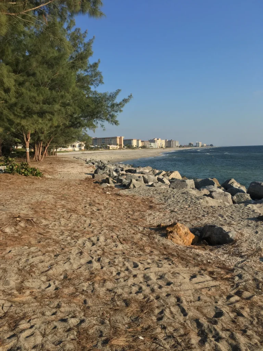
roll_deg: +1.0
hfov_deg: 48.2
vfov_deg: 61.7
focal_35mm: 29
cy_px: 176
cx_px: 132
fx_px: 294
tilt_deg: -3.7
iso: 25
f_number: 2.2
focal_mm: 4.15
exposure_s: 1/1068
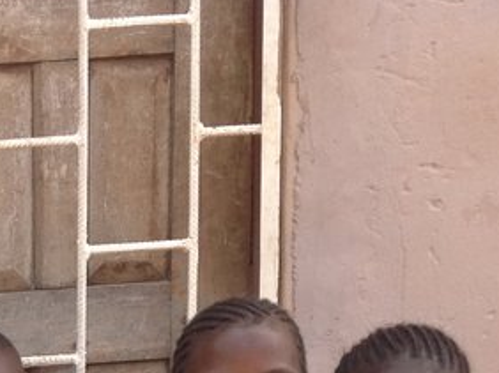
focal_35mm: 127
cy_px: 657
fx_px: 1829
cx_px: -296
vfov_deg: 10.9
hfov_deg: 14.3
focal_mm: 4.28
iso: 50
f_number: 2.4
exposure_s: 1/351
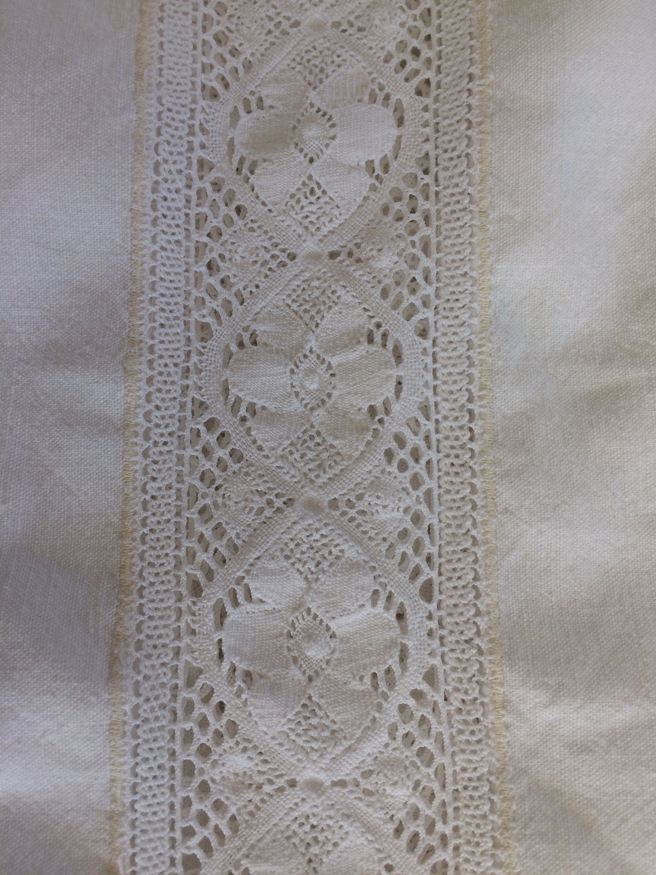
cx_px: 328
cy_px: 438
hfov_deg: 48.2
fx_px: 733
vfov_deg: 61.7
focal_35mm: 29
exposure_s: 1/107
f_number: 2.2
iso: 32
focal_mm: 4.15
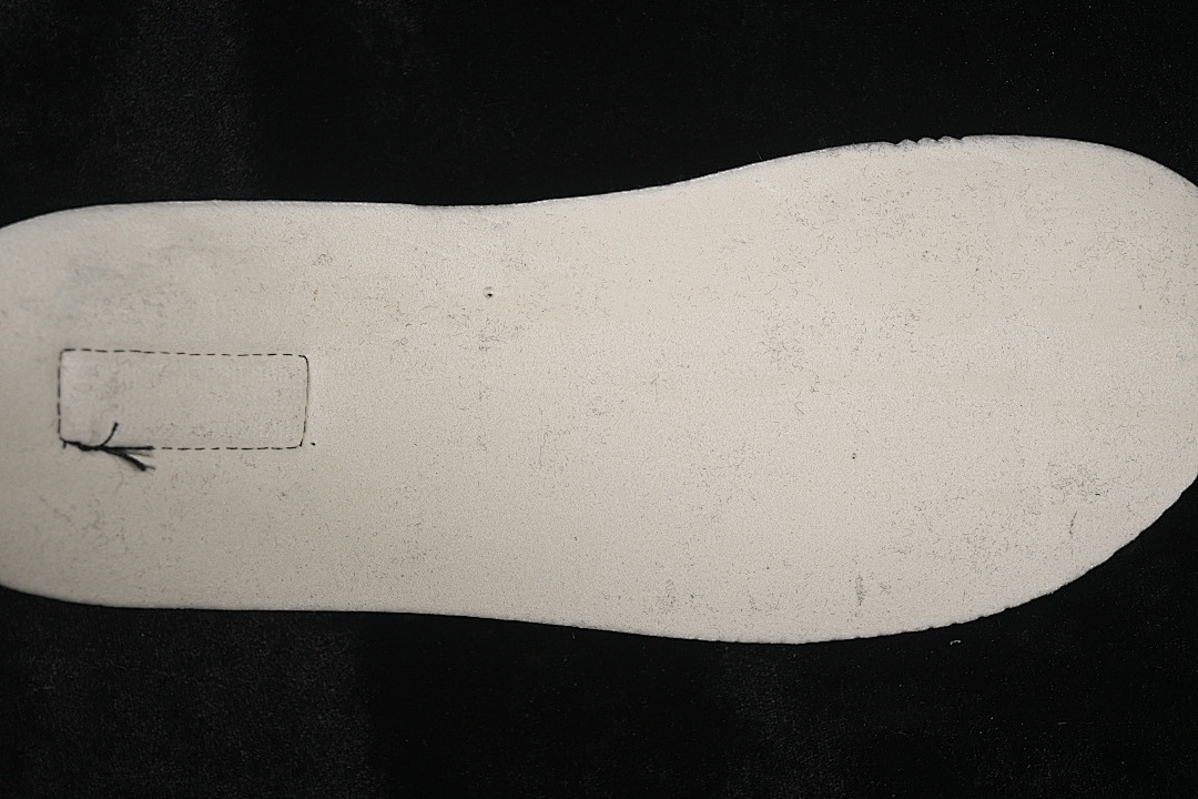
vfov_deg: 18.2
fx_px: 2496
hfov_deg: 27.0
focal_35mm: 75
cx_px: 599
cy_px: 400
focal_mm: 50
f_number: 7.1
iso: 160
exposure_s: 1/50
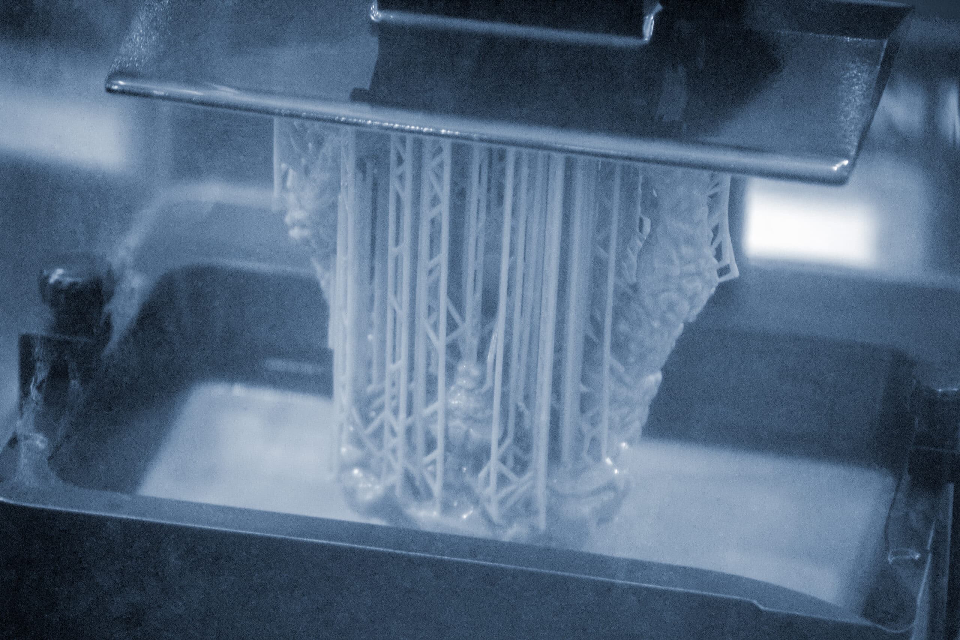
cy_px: 320
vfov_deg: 7.9
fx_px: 4640
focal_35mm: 174
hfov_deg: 11.8
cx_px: 480
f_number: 4.8
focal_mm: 116
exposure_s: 1/60
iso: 2500
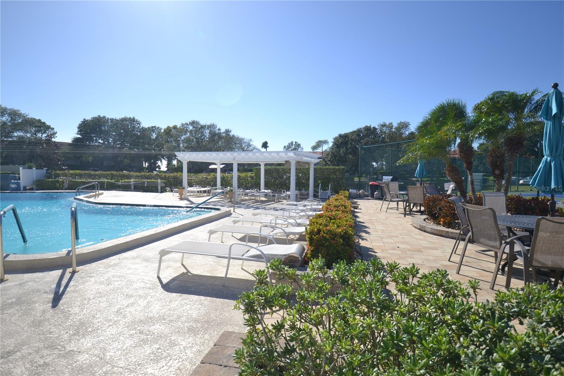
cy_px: 188
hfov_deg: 90.0
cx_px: 282
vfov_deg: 67.4
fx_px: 282
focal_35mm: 18
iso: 100
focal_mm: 12
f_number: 3.8
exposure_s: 1/1000
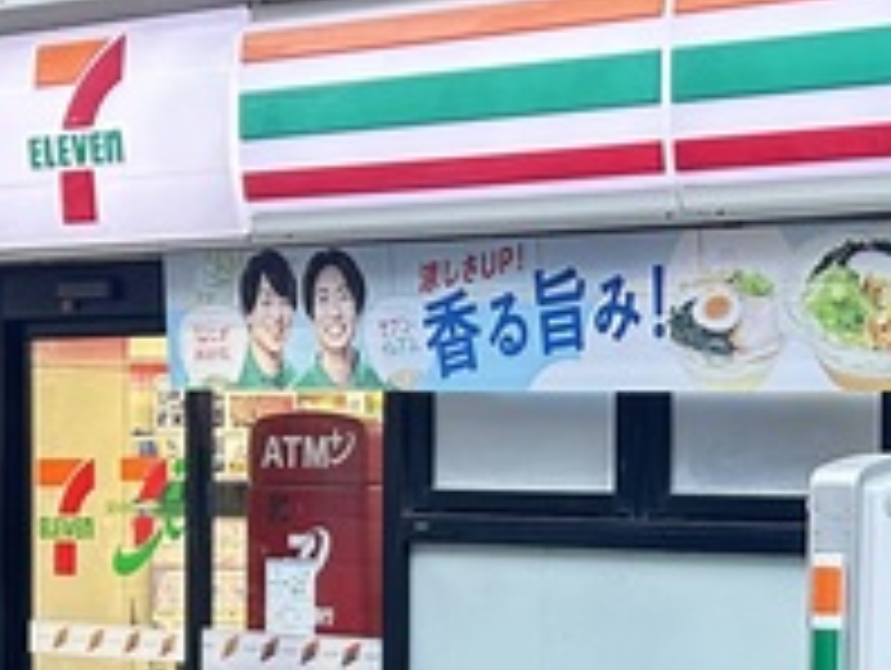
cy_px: 562
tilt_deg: -2.7
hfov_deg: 18.3
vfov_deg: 14.0
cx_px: 850
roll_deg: -0.7
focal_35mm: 105
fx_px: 2706
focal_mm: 5.7
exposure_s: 1/50
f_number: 1.5
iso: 200
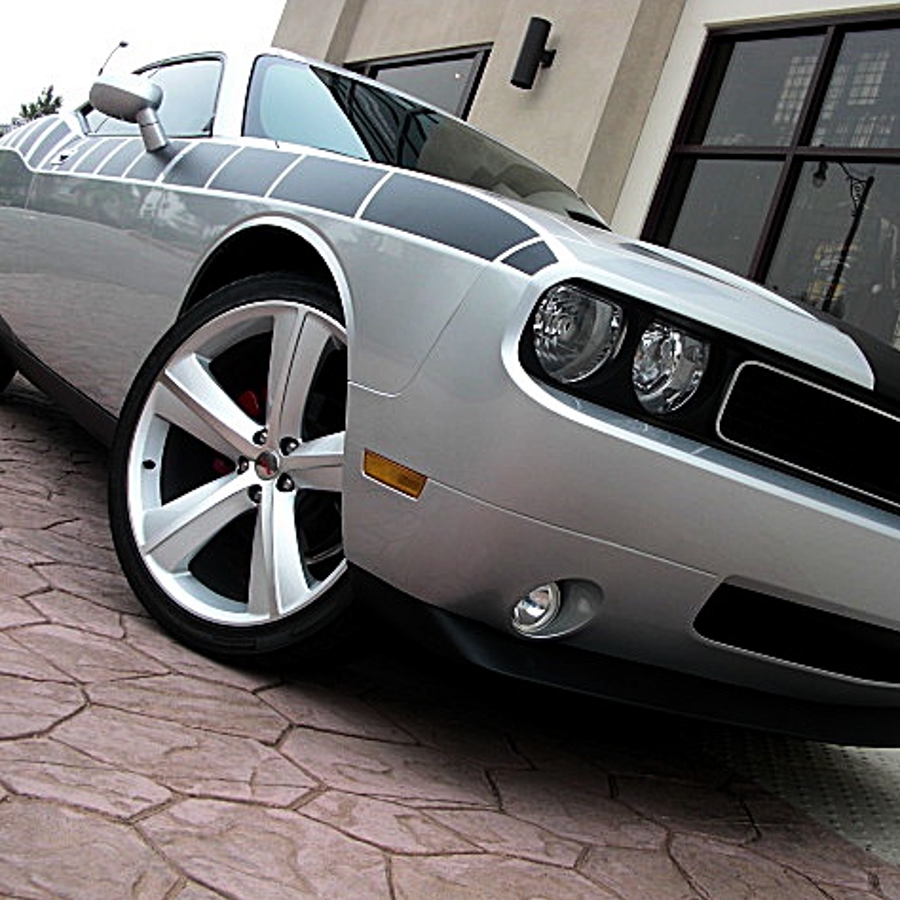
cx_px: 516
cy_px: 452
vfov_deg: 39.2
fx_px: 1265
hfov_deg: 39.1
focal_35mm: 43
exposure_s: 1/400
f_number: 2.8
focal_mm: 6.3
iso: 50
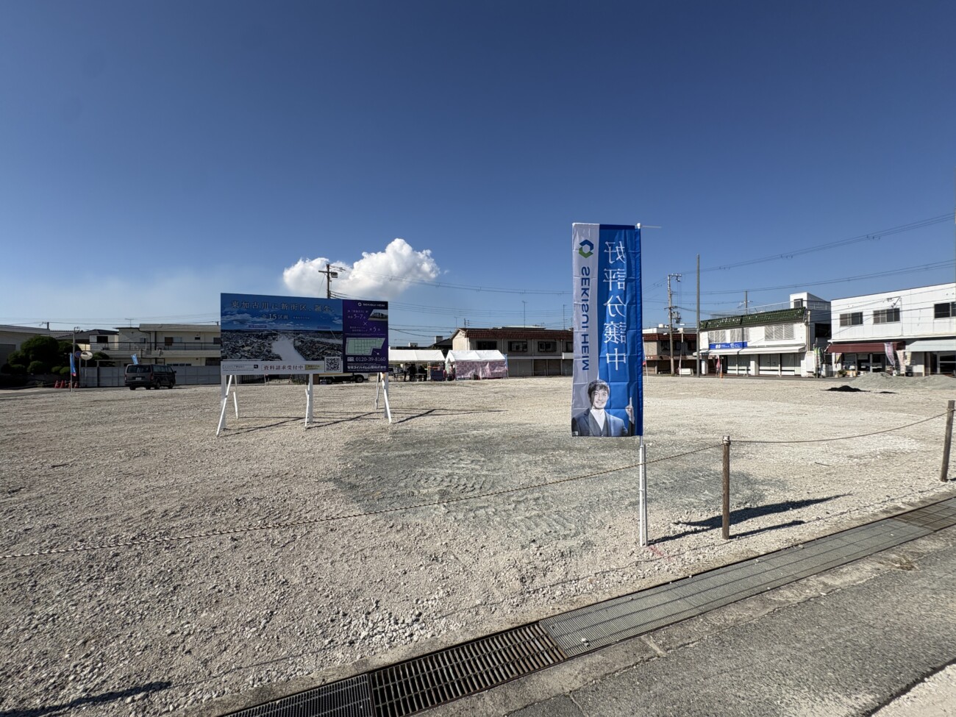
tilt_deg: +1.6
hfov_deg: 102.1
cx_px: 478
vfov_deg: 85.7
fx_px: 387
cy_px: 358
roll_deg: +0.1
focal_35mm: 14
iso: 50
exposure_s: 1/3106
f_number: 2.2
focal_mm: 2.22
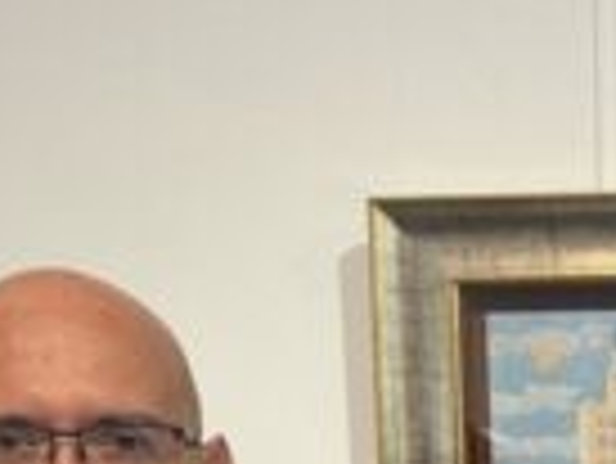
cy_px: 1063
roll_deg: +0.6
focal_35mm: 132
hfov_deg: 13.9
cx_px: 944
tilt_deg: -6.9
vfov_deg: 10.0
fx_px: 2351
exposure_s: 1/110
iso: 32
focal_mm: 5.96
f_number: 1.6
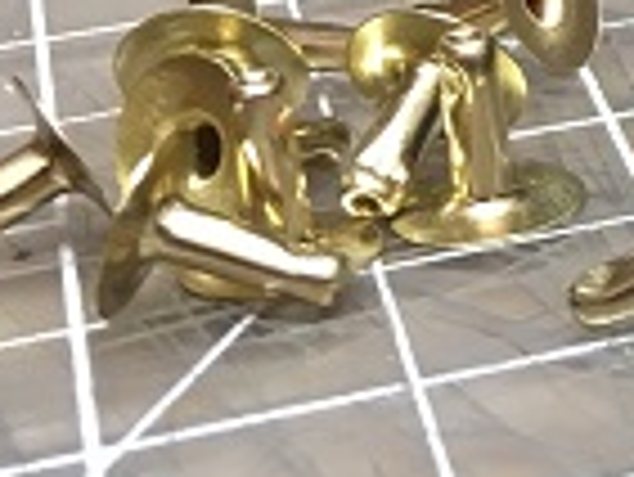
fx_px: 3006
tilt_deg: -17.0
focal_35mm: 164
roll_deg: -0.4
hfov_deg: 9.9
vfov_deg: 8.9
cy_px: -220
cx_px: 1731
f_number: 2.2
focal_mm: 4.15
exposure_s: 1/30
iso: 80
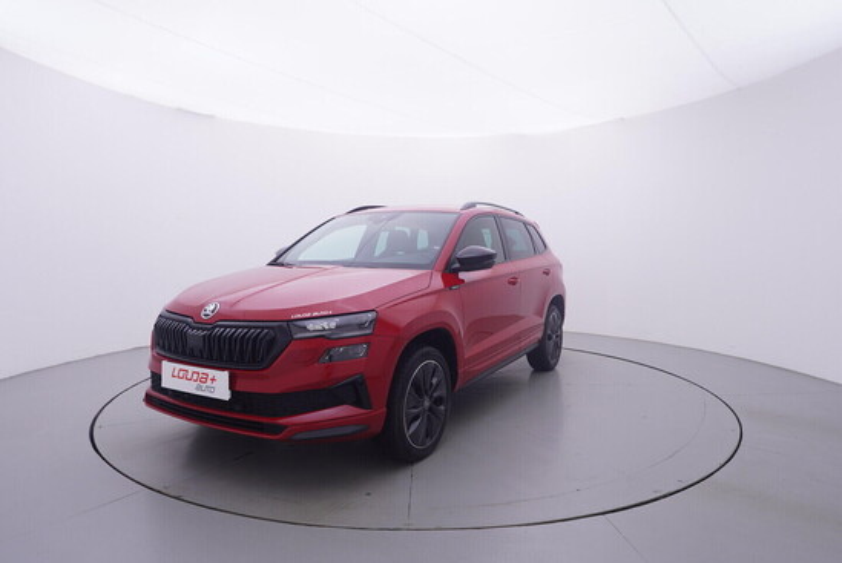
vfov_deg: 56.2
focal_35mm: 22
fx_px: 527
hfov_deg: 77.3
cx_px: 421
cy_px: 282
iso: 200
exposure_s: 1/80
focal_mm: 15
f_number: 5
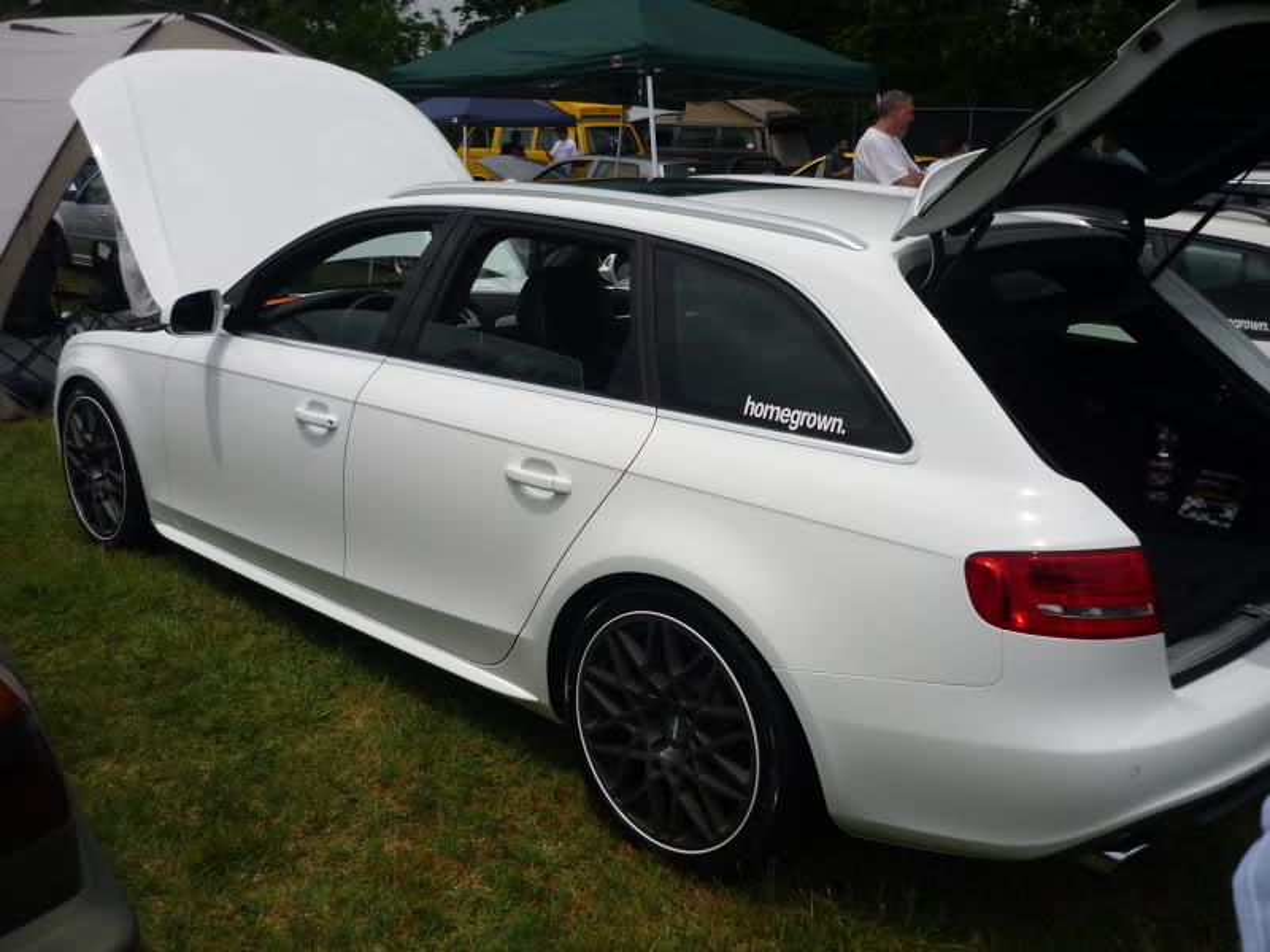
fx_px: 1211
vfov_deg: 42.9
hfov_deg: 55.4
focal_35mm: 33
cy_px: 476
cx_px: 635
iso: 100
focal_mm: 5.5
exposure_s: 1/500
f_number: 8
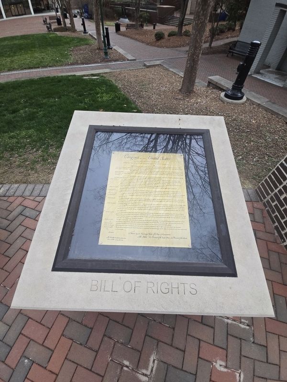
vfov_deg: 106.2
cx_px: 144
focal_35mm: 13
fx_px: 144
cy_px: 191
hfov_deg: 89.9
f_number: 2.2
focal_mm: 2.2
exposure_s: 1/359
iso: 250
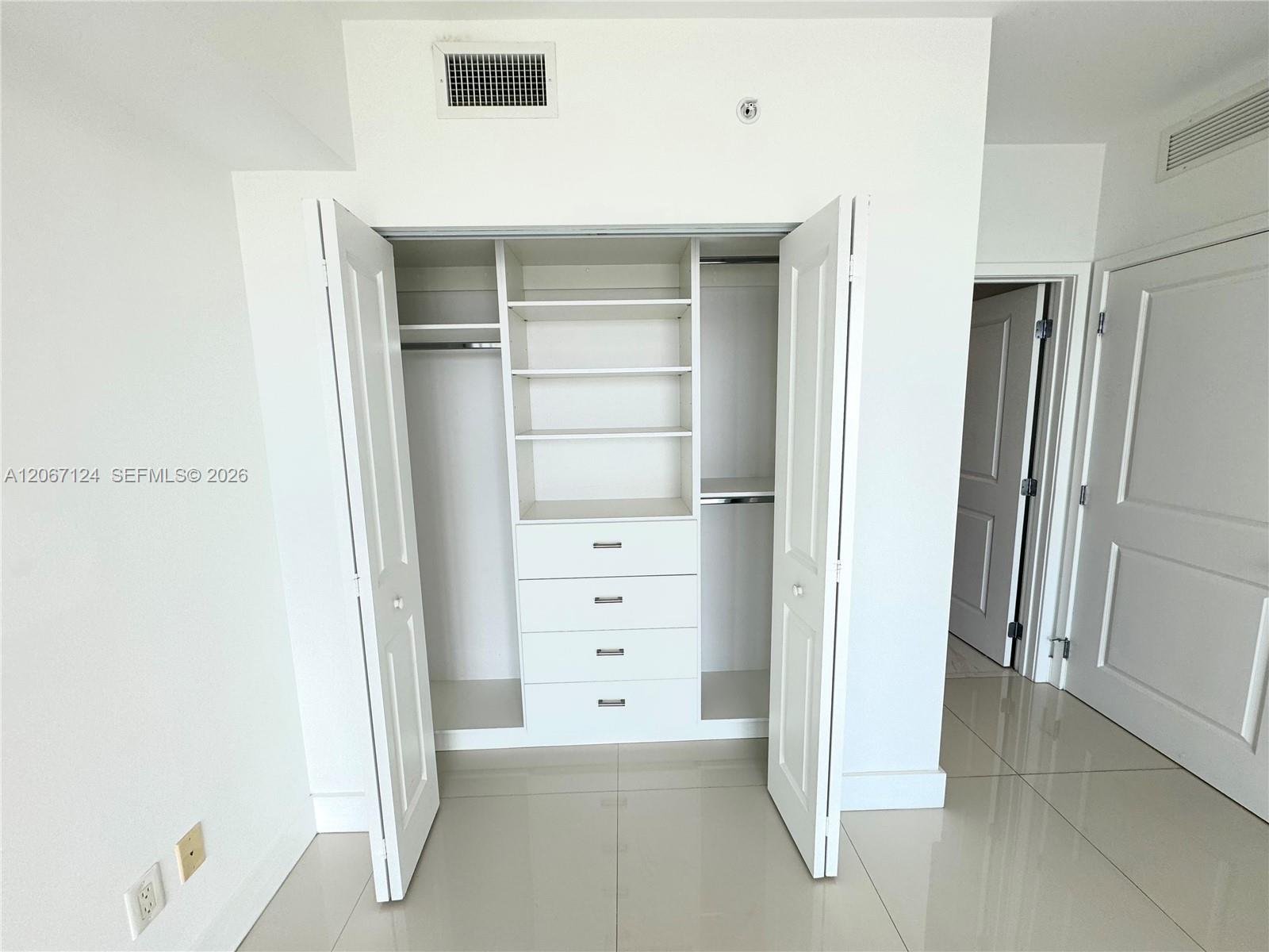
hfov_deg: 102.1
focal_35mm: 14
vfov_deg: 85.7
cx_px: 634
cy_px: 476
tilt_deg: -8.7
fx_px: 513
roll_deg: +1.9
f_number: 2.2
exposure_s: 1/188
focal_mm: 2.22
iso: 40
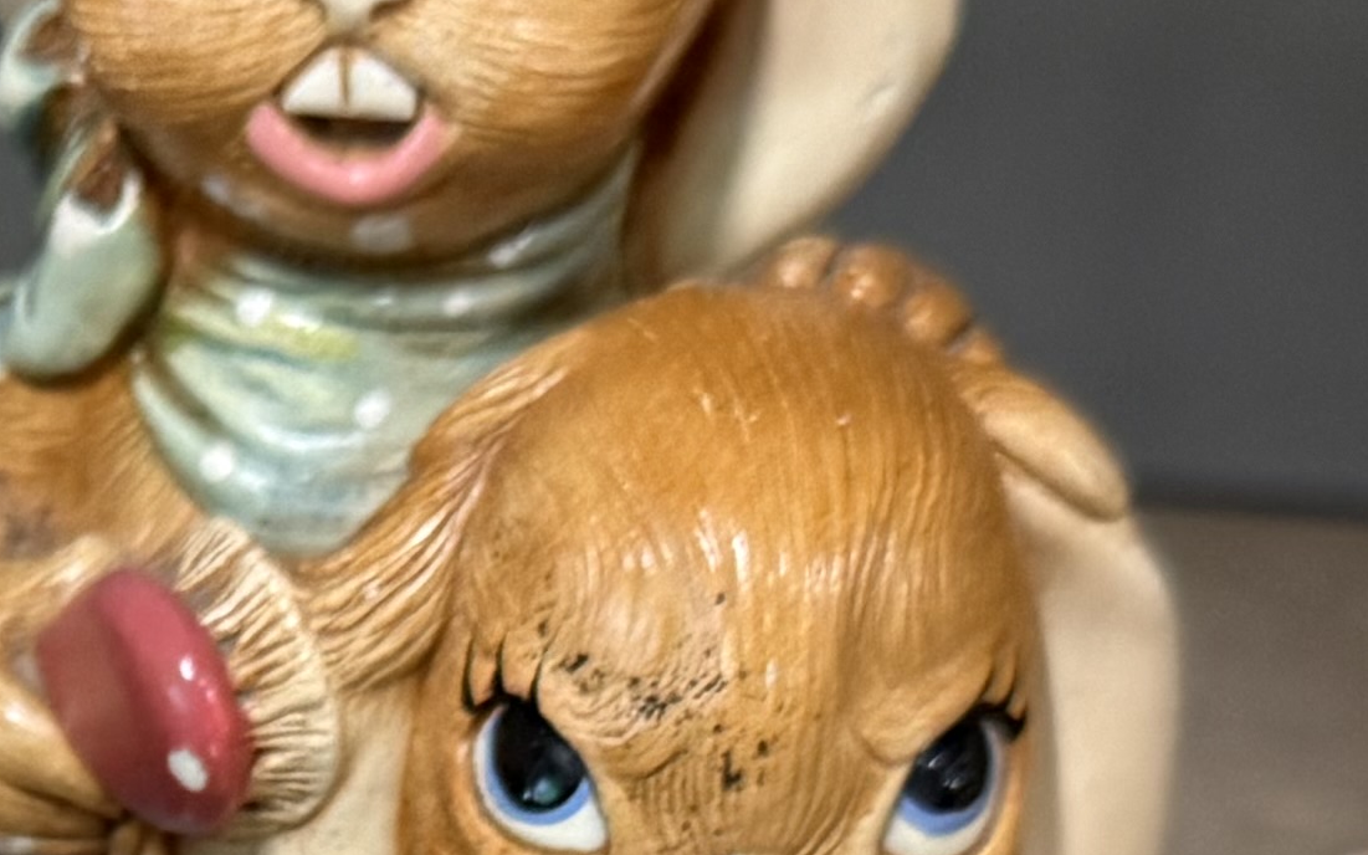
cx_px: -357
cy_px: 1543
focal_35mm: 132
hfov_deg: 15.2
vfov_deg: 9.4
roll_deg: -1.7
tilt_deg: -34.6
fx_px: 4921
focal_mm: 6.76
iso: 250
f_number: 1.78
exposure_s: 1/50
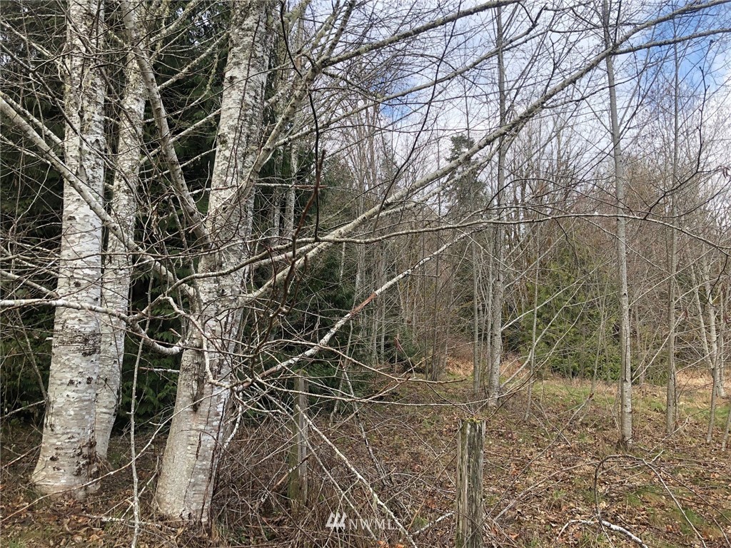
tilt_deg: +8.9
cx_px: 366
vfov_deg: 49.7
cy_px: 274
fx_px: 591
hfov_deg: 63.4
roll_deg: +3.5
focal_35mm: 28
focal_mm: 3.99
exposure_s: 1/421
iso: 20
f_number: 1.8
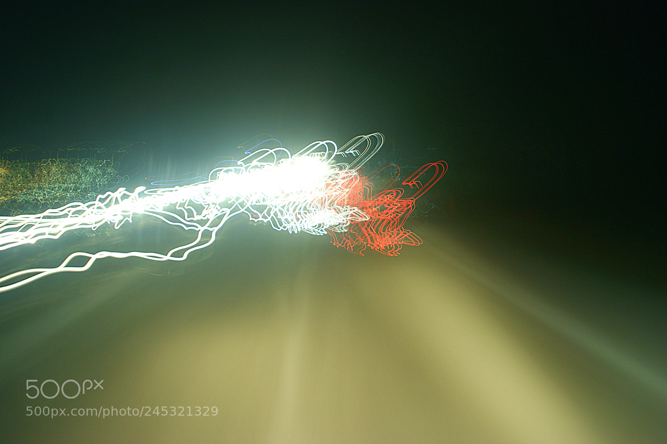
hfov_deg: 46.4
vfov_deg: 31.9
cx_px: 334
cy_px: 222
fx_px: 778
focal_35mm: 42
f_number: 4
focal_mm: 28
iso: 100
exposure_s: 15
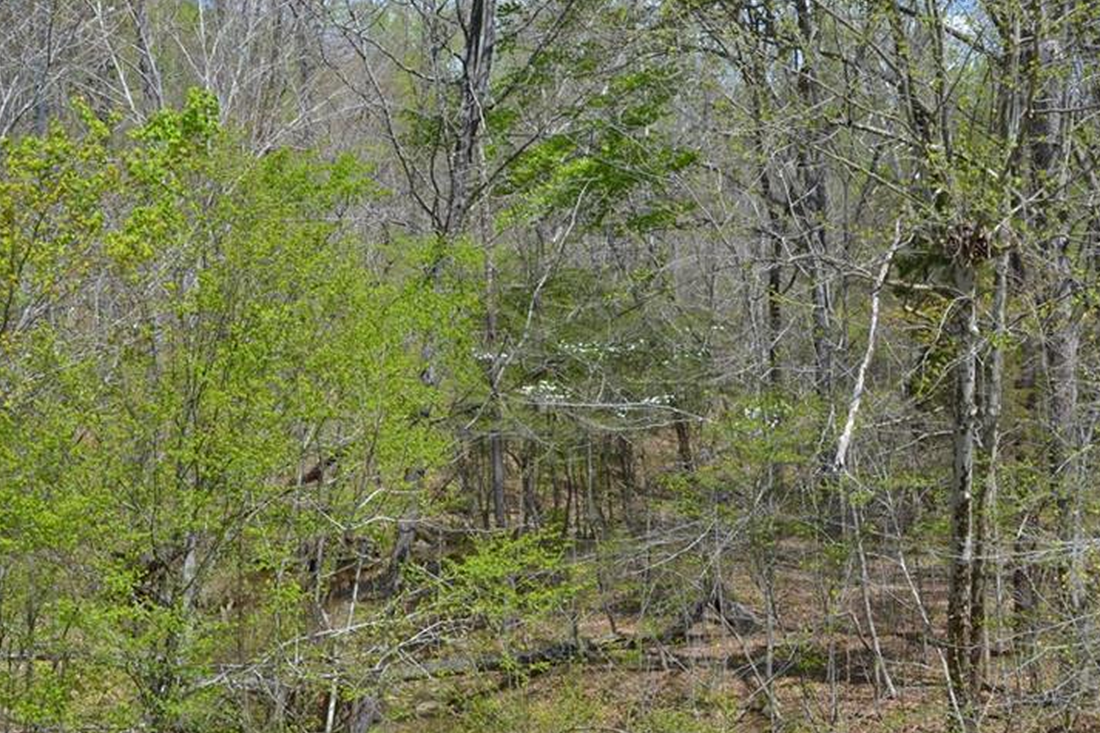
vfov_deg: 24.2
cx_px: 404
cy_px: 400
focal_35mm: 56
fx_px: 1711
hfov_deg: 35.4
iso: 100
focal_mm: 26
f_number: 7.1
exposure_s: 1/200
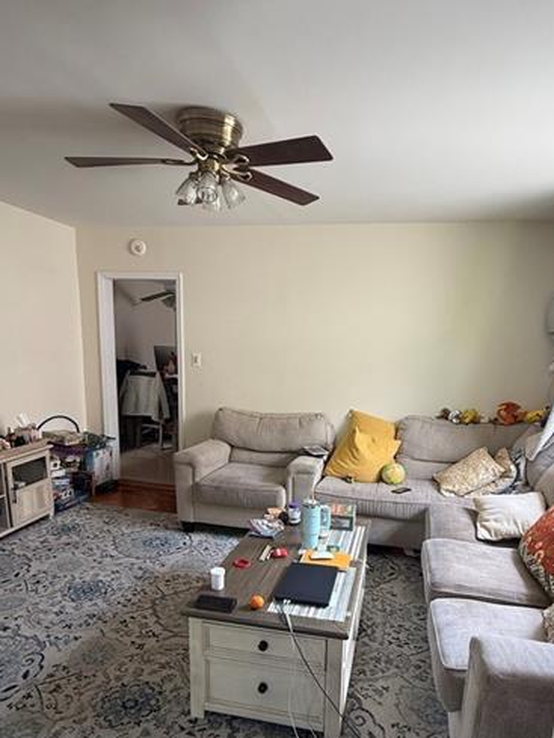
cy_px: 435
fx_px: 469
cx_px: 311
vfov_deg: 75.7
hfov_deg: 60.9
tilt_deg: -9.8
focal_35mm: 22
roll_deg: -2.5
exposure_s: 1/99
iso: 160
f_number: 2.2
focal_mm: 2.22
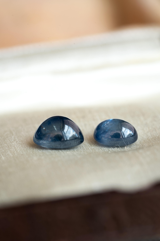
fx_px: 600
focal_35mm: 90
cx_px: 80
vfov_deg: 22.6
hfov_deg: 15.2
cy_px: 120
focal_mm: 90
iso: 100
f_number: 8
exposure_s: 1/8
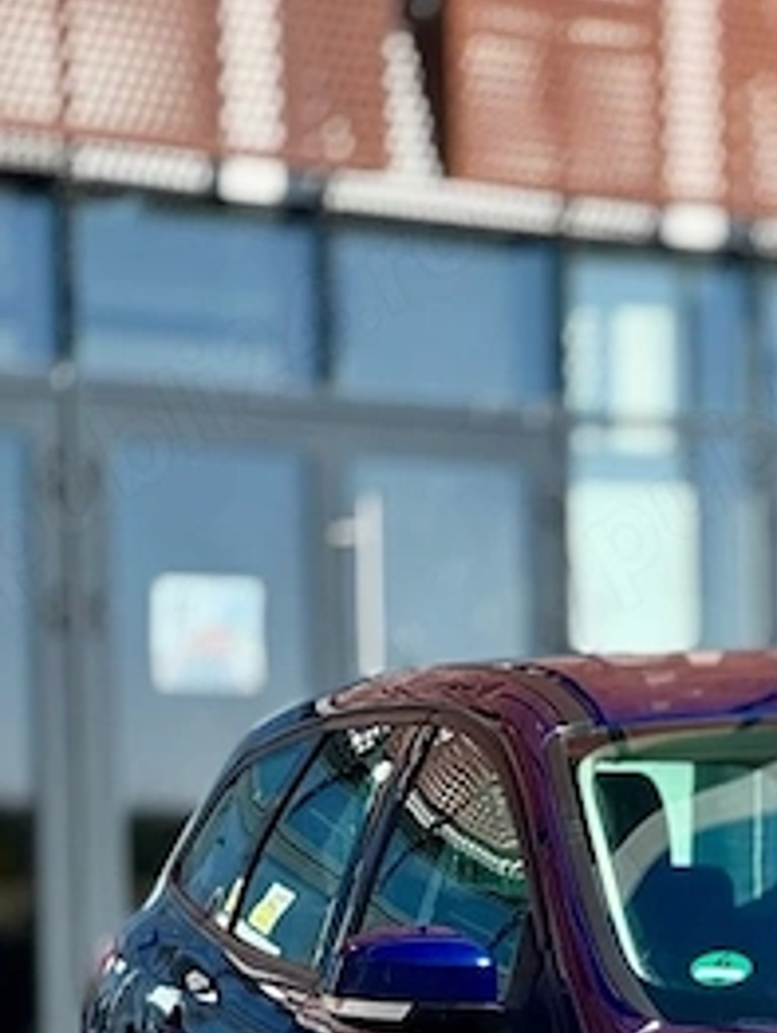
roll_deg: +2.2
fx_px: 7022
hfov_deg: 6.3
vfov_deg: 8.4
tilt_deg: -1.2
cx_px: 994
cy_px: 1100
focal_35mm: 235
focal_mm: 9
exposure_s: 1/356
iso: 25
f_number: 2.8
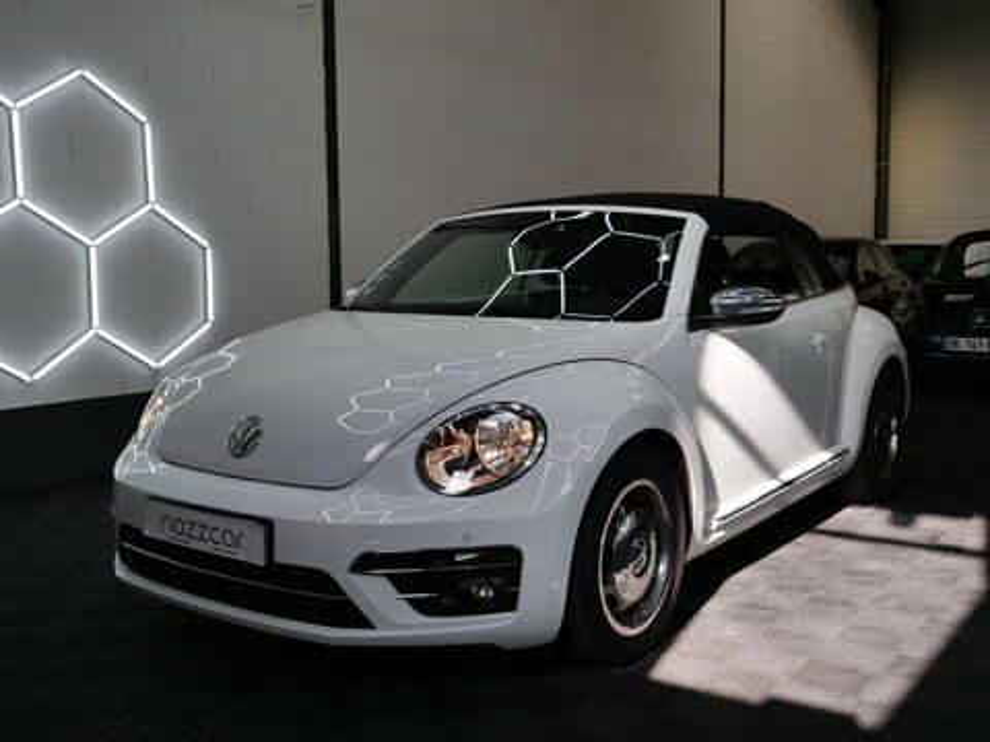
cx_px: 495
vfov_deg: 37.7
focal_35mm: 38
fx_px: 1087
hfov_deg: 49.0
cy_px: 371
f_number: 3.9
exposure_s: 1/125
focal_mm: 19
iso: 200
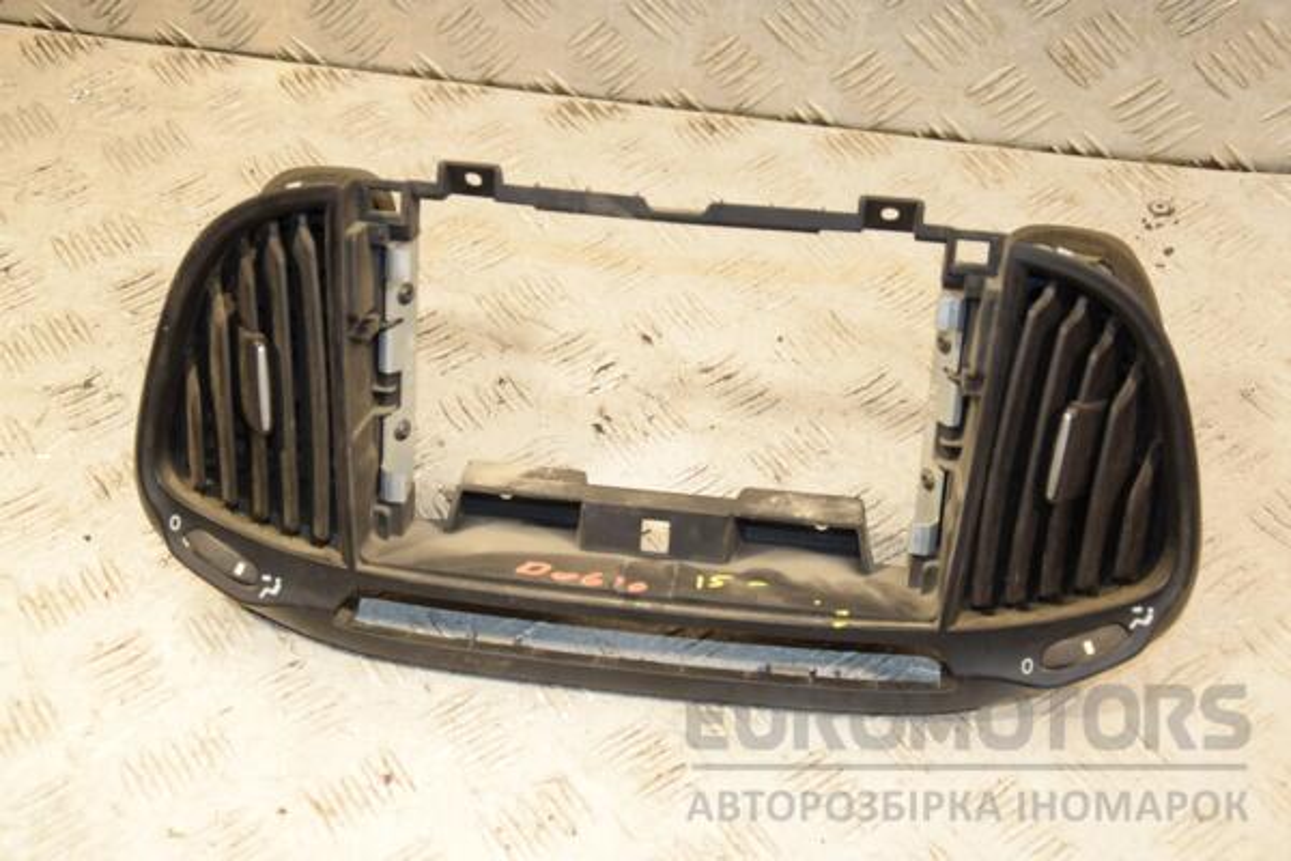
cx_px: 646
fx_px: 2044
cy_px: 430
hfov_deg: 35.1
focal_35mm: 57
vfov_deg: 23.8
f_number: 5
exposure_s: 1/200
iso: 800
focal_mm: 38
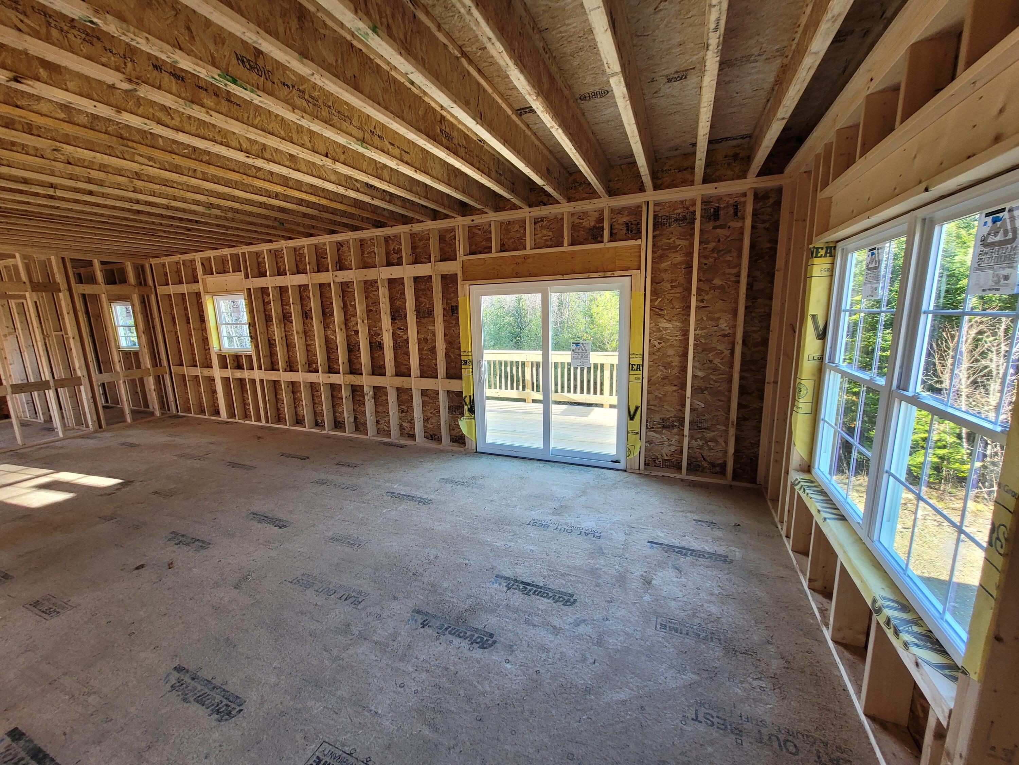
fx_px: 383
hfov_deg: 106.2
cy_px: 382
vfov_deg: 89.9
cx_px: 510
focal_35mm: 13
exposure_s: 1/60
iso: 80
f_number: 2.2
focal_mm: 1.74
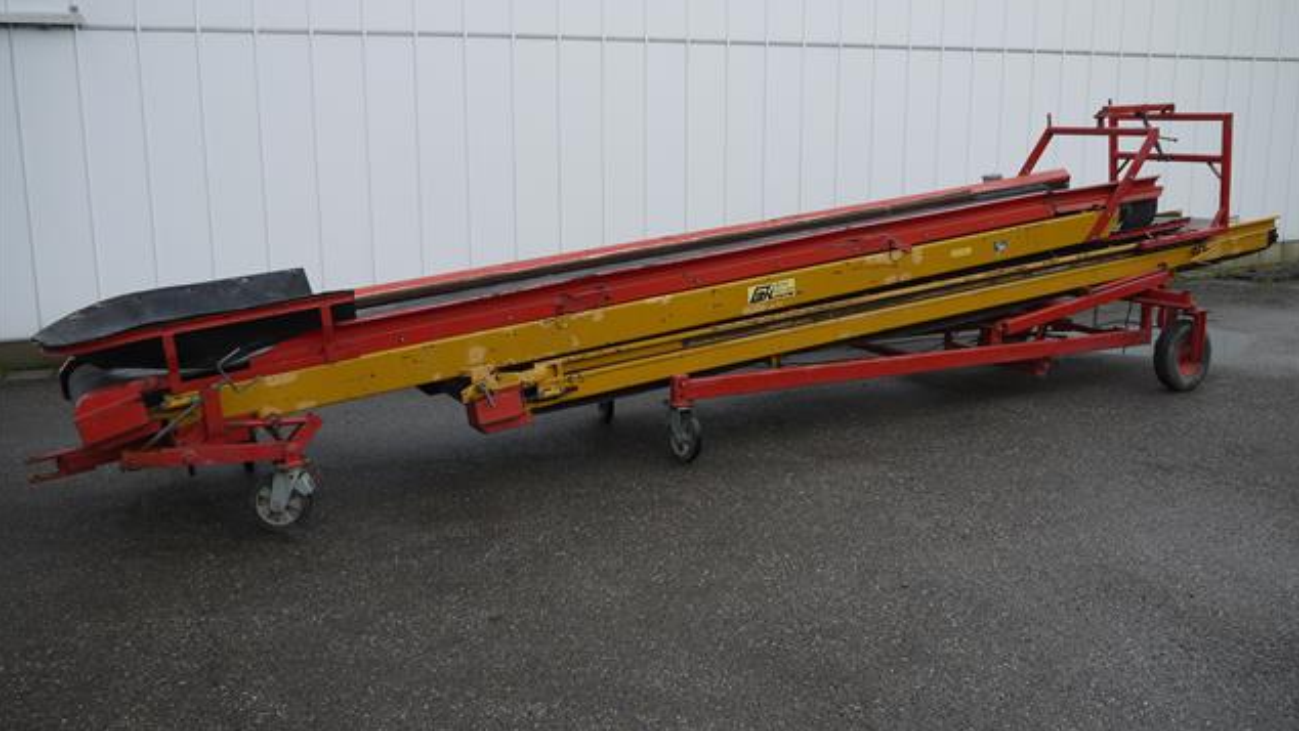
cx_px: 650
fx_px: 1137
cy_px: 309
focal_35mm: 33
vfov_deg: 35.6
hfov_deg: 59.5
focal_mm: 15
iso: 100
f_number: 4
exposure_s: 1/125
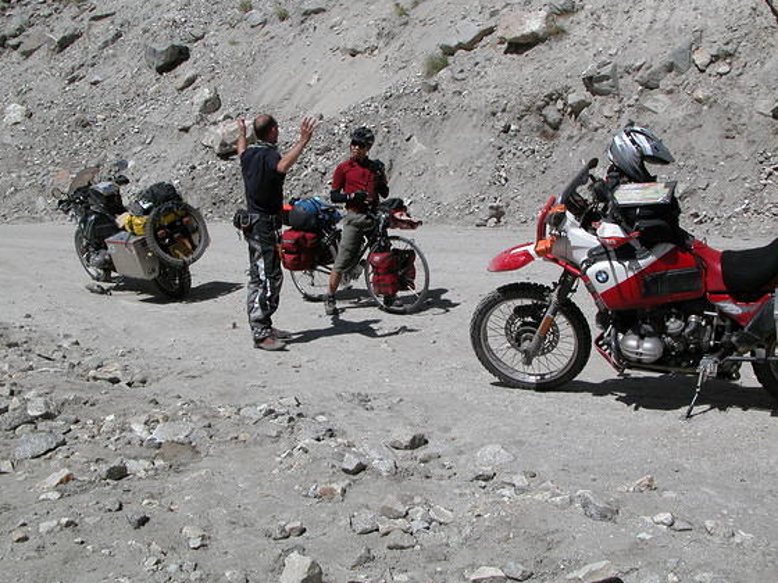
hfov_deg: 46.8
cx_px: 390
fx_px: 899
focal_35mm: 40
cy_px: 260
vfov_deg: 35.9
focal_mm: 8.9
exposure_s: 1/424
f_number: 8
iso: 100
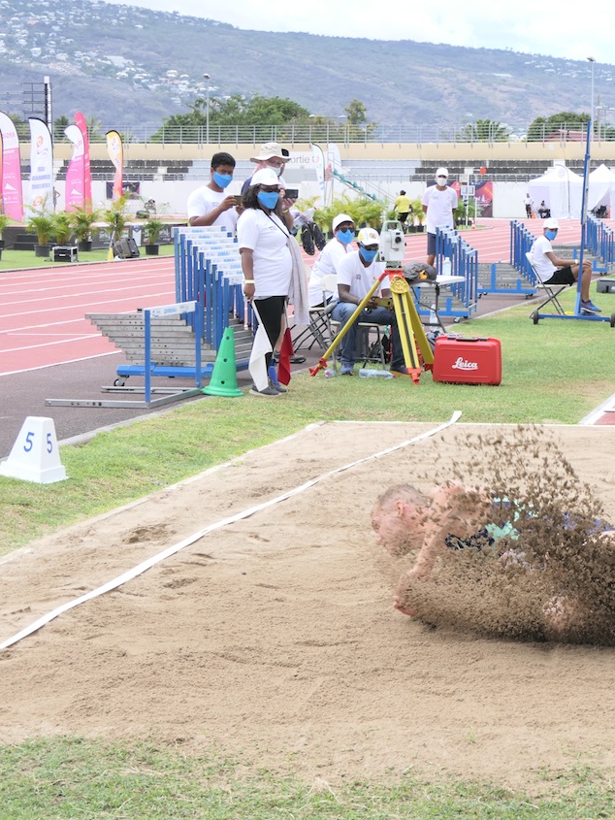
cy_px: 412
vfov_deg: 19.8
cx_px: 563
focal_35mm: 99
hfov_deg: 14.8
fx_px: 2345
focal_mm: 25
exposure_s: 1/320
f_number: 5.6
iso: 200
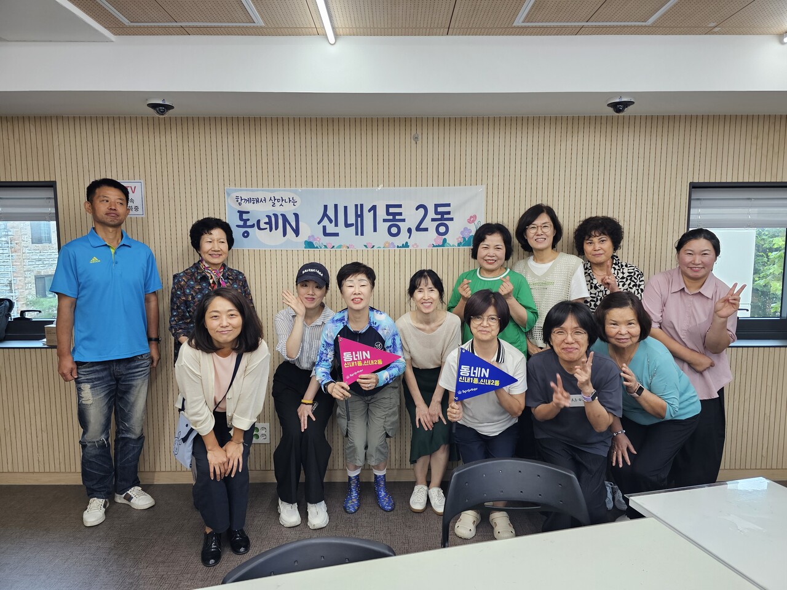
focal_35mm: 23
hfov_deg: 73.9
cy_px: 295
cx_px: 394
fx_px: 523
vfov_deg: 58.9
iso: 200
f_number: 1.7
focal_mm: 6.3
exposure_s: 1/120
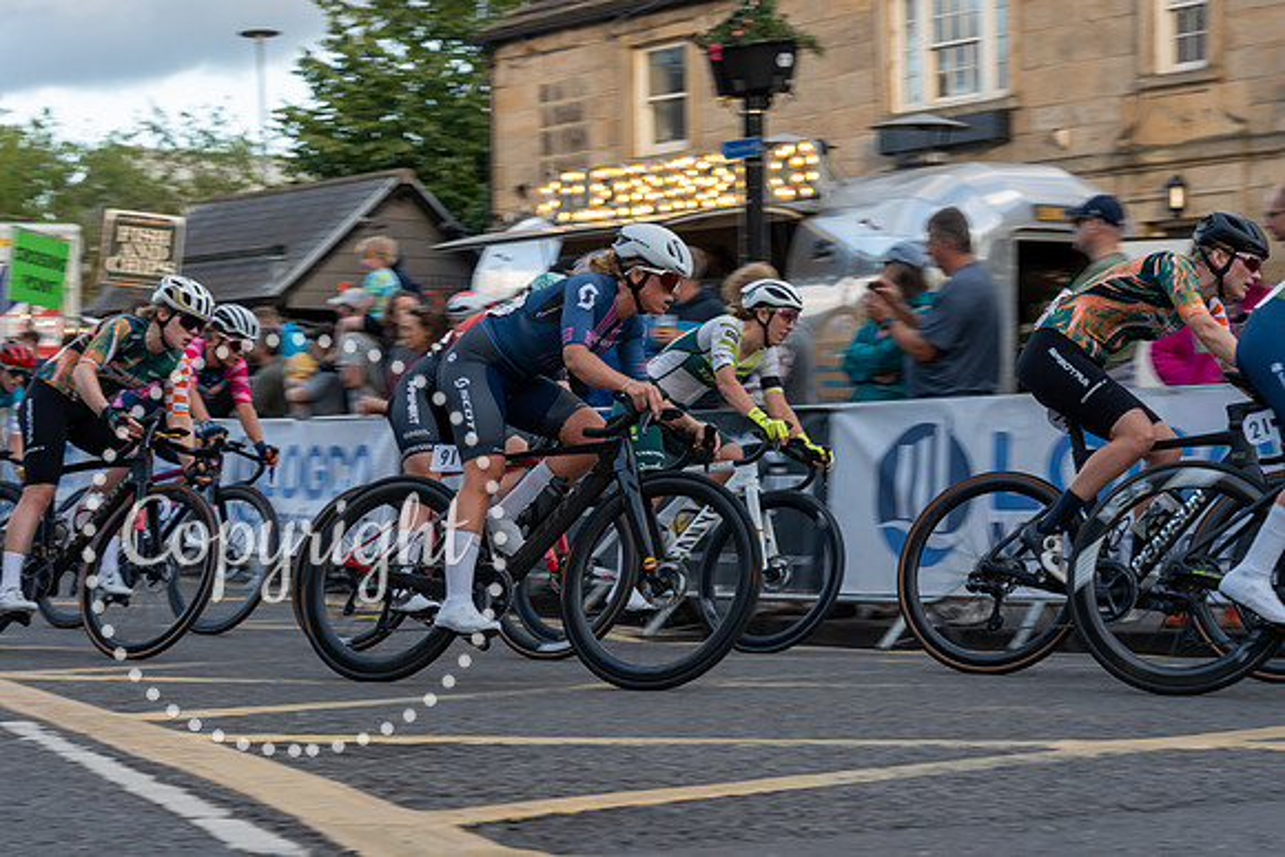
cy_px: 428
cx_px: 642
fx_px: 2713
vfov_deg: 18.0
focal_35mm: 76
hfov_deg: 26.6
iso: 1000
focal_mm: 76
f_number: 9
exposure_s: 1/250
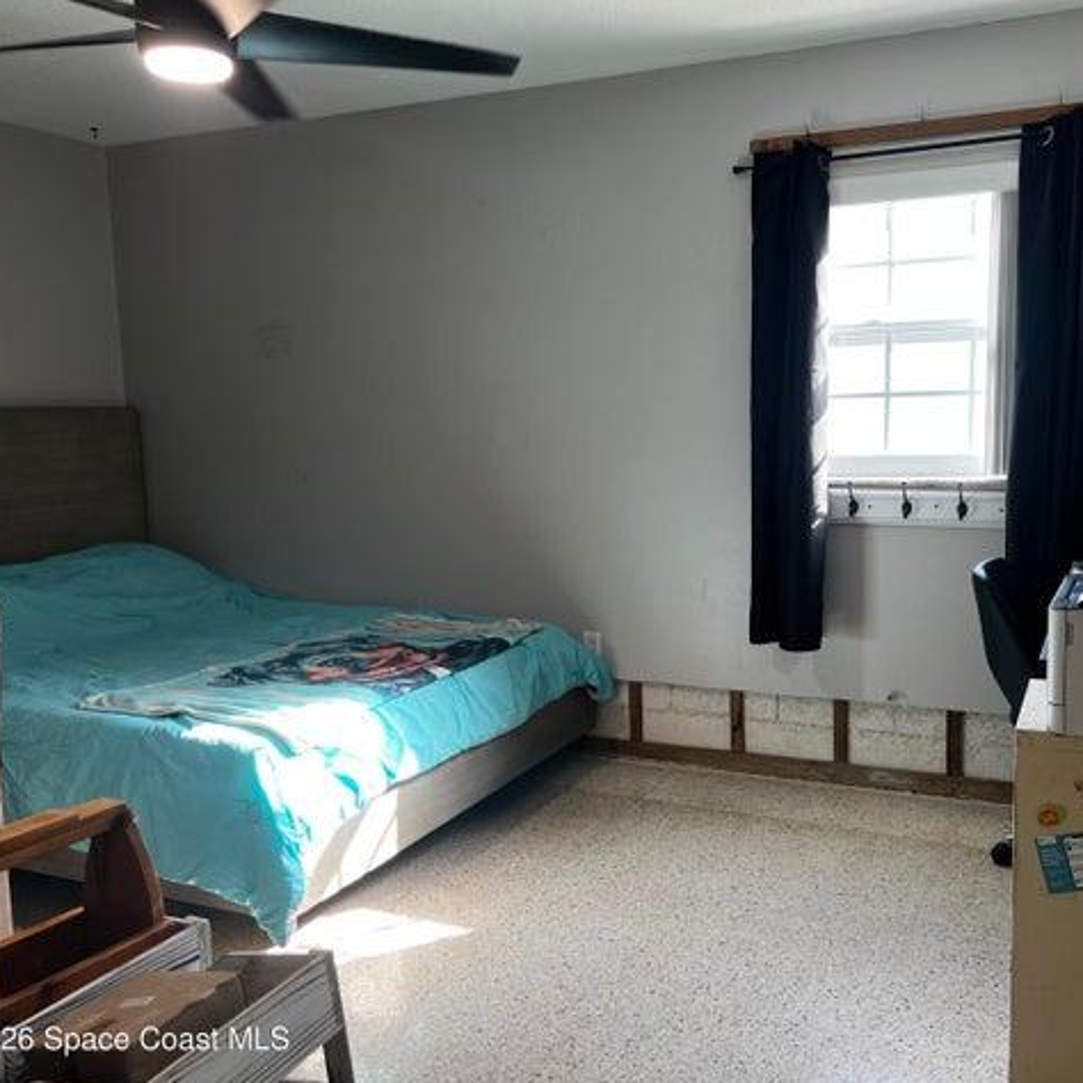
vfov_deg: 52.5
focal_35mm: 31
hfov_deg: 52.0
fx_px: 1097
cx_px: 672
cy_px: 542
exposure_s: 1/60
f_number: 1.5
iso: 64
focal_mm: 5.7
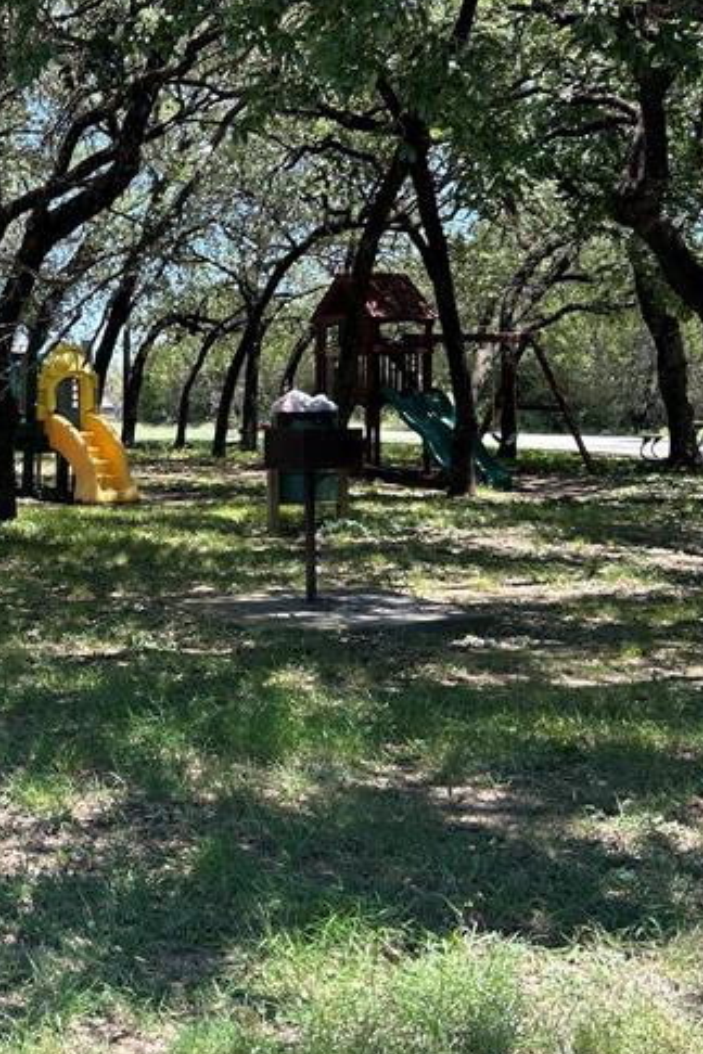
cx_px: -9
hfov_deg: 22.8
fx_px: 1669
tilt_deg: +0.6
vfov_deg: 34.8
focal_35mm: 57
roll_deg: +0.7
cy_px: 388
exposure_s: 1/718
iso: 50
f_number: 1.5
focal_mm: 5.7
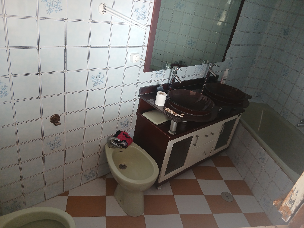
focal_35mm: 26
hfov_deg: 67.3
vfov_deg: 53.1
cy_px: 114
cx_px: 152
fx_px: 228
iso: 125
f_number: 1.8
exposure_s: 1/50
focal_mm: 3.98
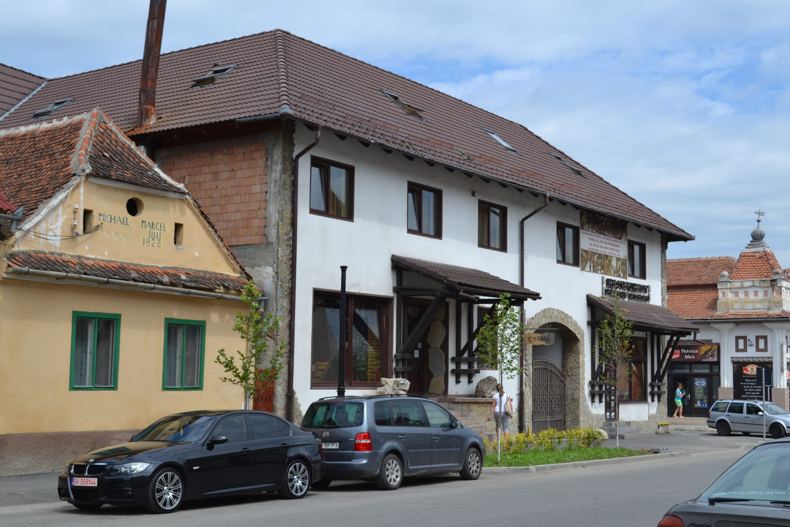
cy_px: 264
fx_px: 1053
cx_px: 395
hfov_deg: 41.1
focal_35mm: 48
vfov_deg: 28.1
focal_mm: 32
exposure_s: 1/250
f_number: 8
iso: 100
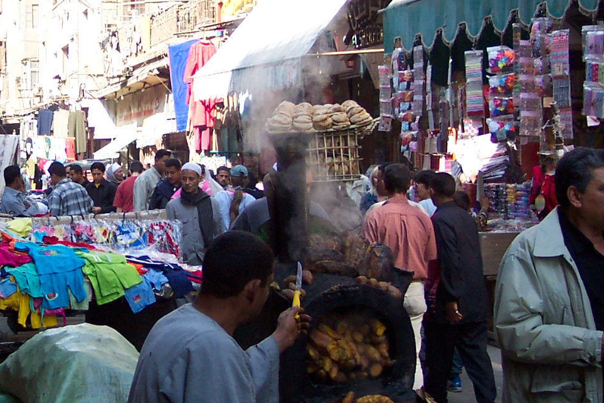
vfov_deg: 19.1
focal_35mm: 71
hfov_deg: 28.1
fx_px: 1191
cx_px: 156
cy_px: 129
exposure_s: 1/350
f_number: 2.8
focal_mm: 8
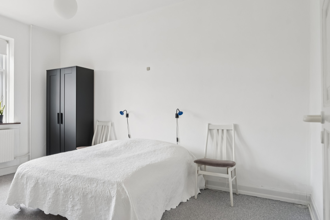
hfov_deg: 69.2
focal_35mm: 25
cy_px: 109
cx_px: 106
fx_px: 229
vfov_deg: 51.3
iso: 400
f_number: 6.3
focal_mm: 18
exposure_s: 1/25
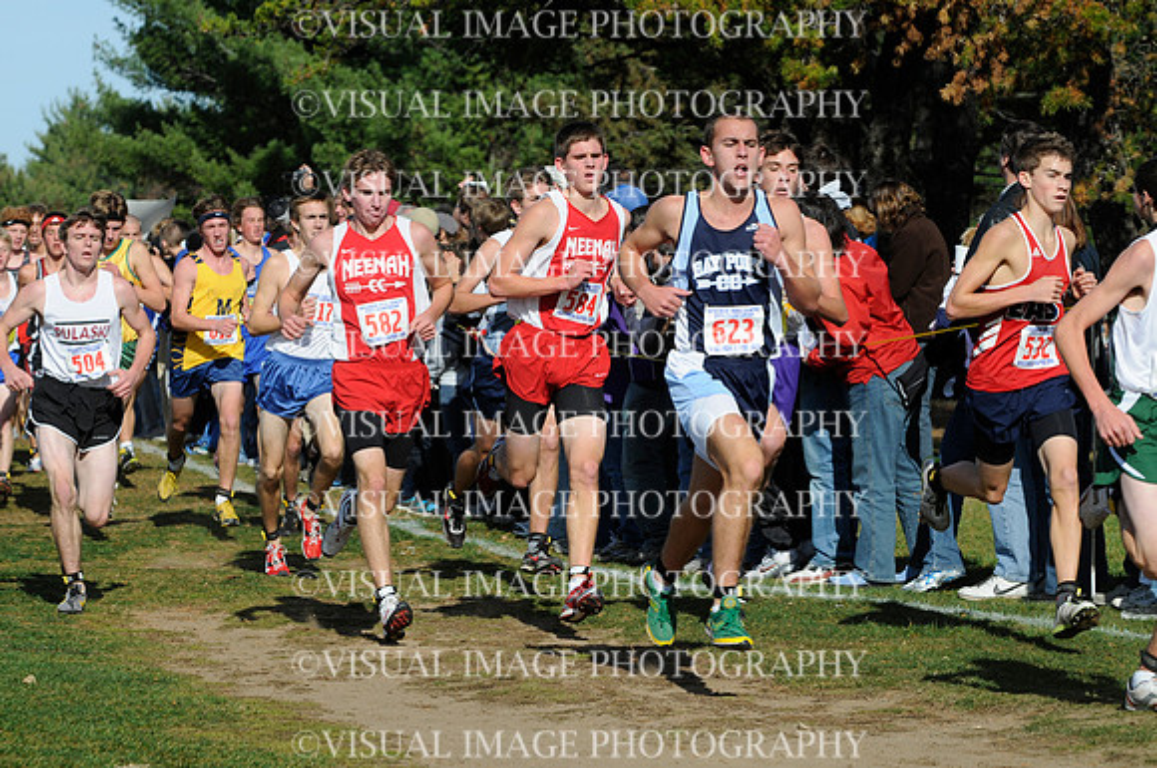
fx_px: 5584
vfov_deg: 7.9
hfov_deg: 11.8
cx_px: 578
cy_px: 384
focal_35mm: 174
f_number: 5.6
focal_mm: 116
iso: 200
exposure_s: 1/800
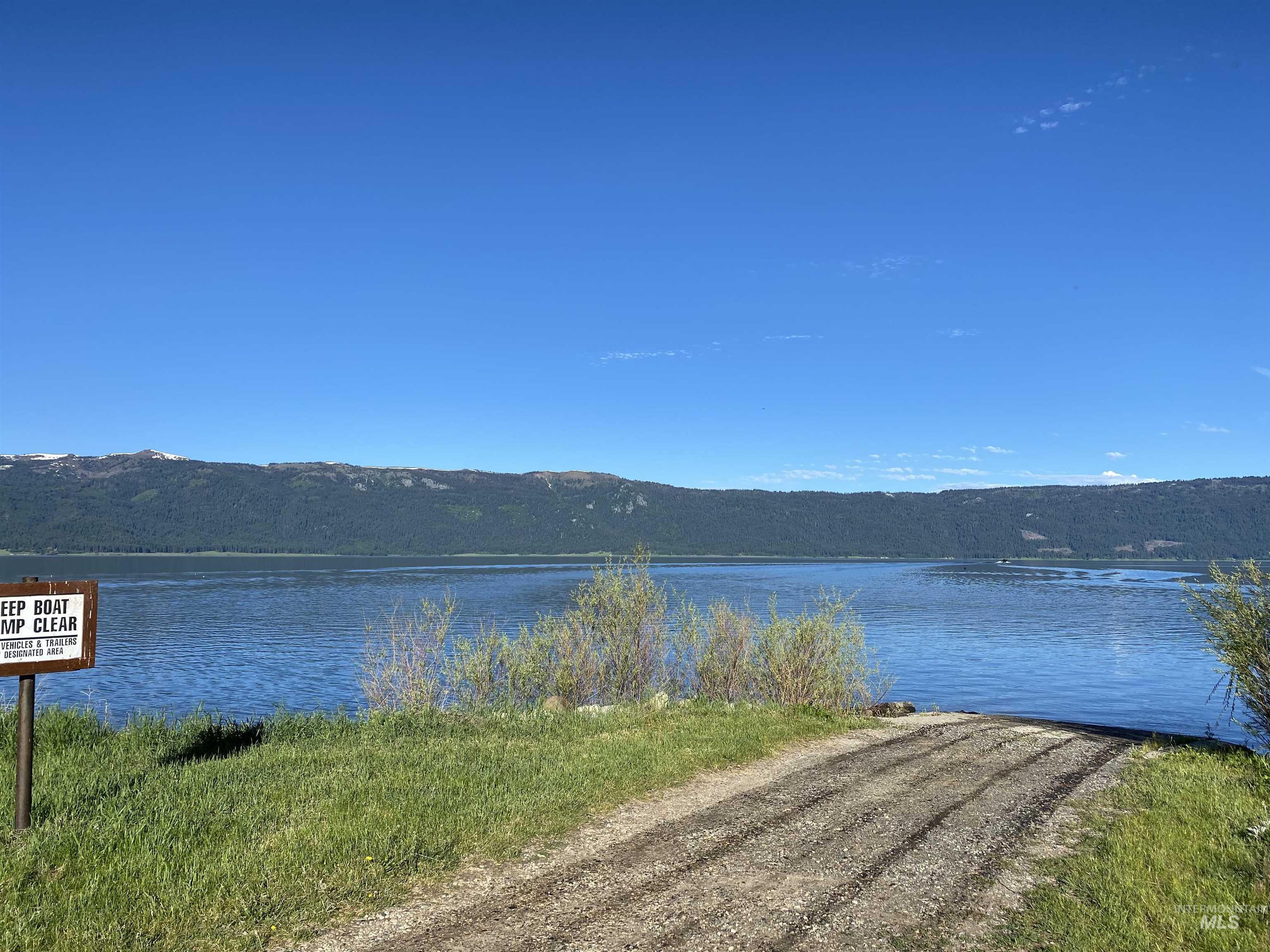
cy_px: 476
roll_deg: -0.5
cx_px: 635
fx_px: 954
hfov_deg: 67.3
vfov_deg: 53.1
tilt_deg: +4.5
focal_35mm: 26
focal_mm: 4.25
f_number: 1.8
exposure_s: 1/3401
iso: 32
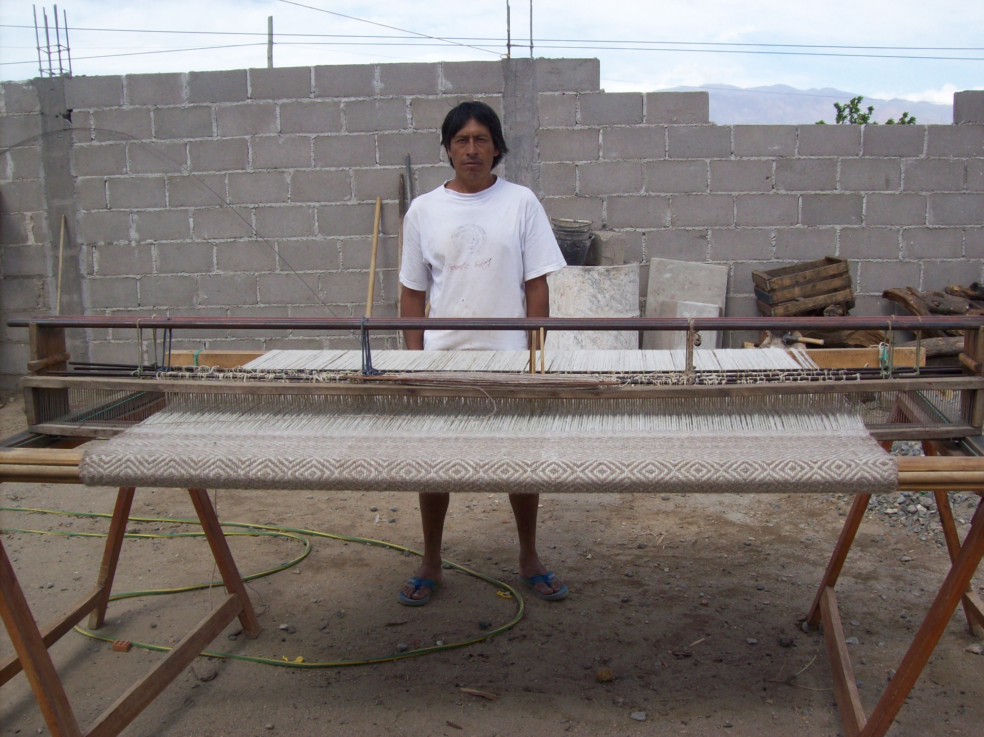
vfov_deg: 39.6
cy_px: 368
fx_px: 1023
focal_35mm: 36
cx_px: 492
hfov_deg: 51.4
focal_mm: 6
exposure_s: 1/426
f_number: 4.8
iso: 80
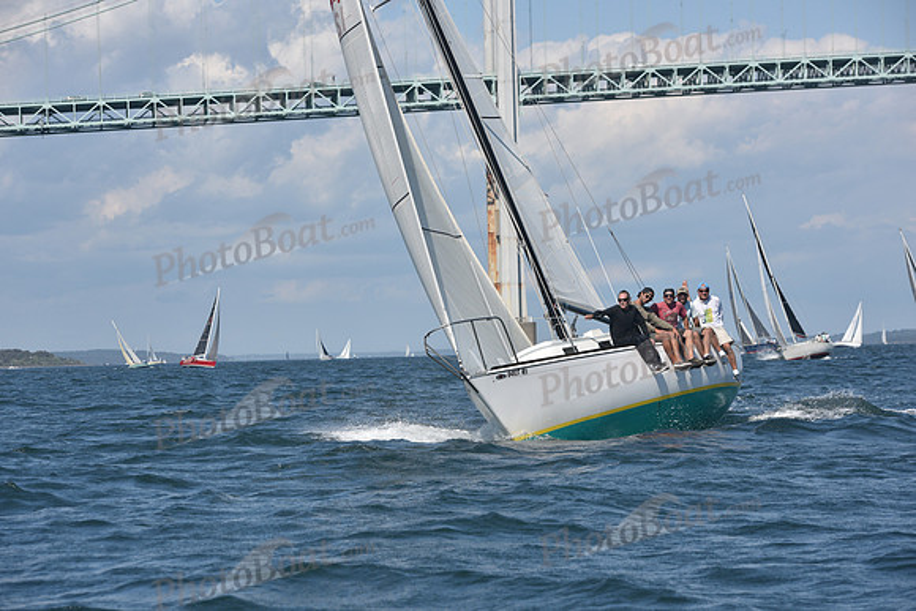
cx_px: 458
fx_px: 2799
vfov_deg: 12.5
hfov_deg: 18.6
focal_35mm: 110
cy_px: 306
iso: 250
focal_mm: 110
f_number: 6.3
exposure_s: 1/1000
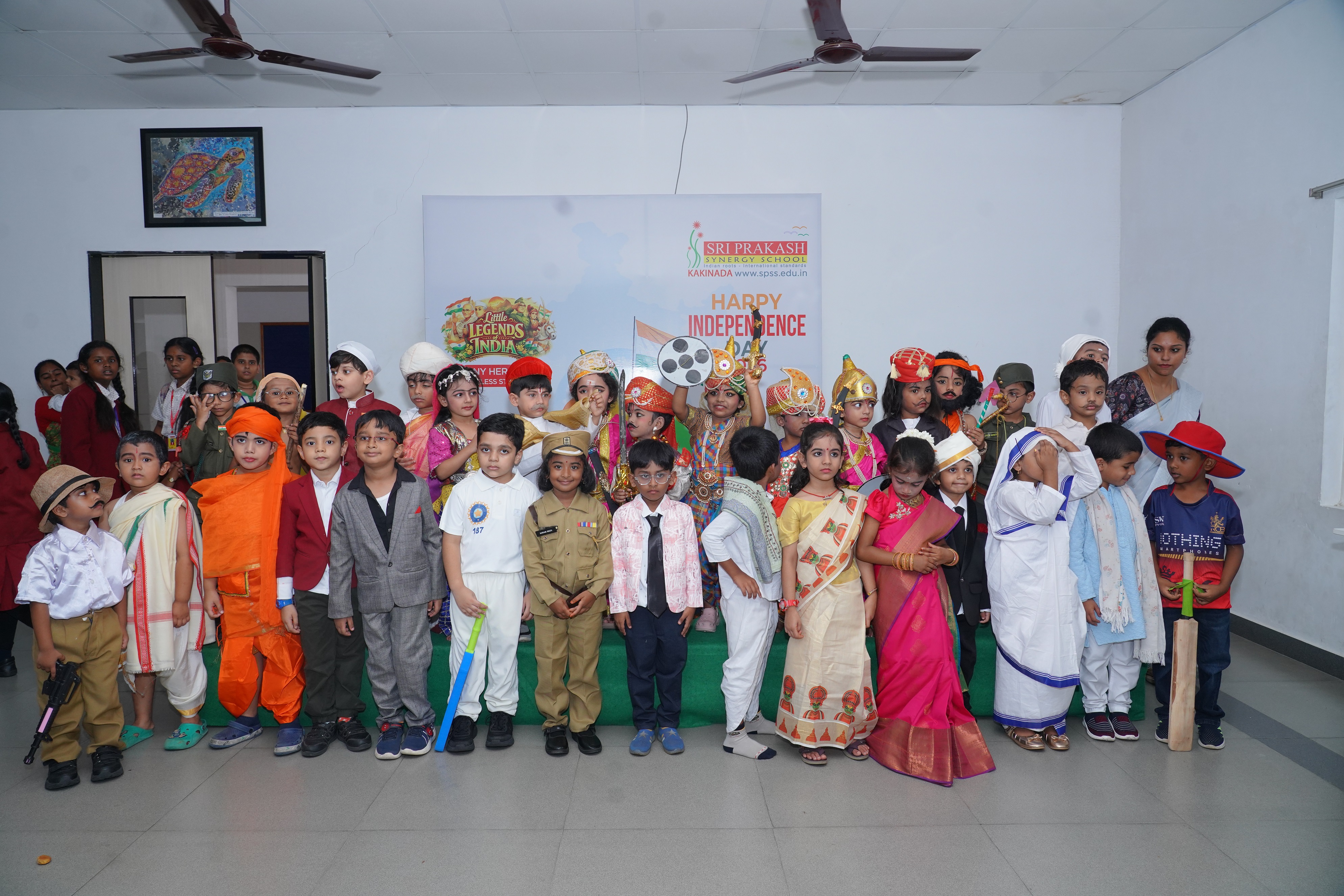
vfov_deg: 53.1
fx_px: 896
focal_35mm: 24
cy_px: 448
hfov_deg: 73.7
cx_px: 672
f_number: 7.1
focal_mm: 24
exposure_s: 1/200
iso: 800
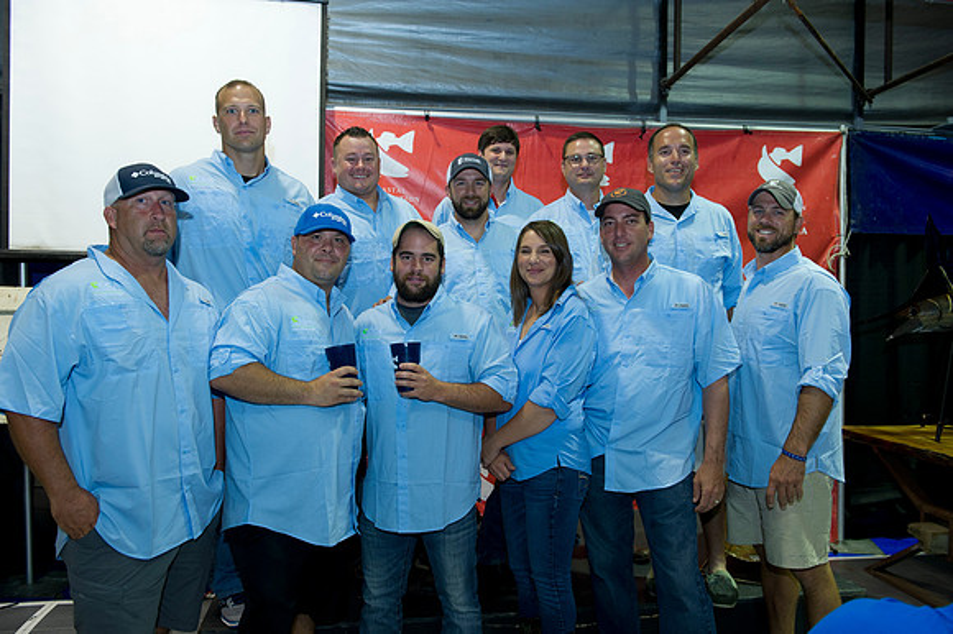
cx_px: 476
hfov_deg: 60.3
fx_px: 820
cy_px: 317
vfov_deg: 42.3
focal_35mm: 31
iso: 1250
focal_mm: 31
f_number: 5
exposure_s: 1/80
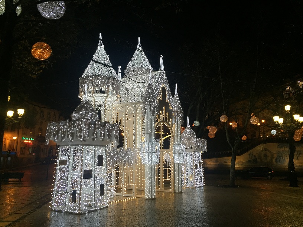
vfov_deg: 48.2
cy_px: 114
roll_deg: -1.0
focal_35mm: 29
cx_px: 152
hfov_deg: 61.7
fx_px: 254
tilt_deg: +9.0
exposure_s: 1/33
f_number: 2.2
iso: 50
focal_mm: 4.15
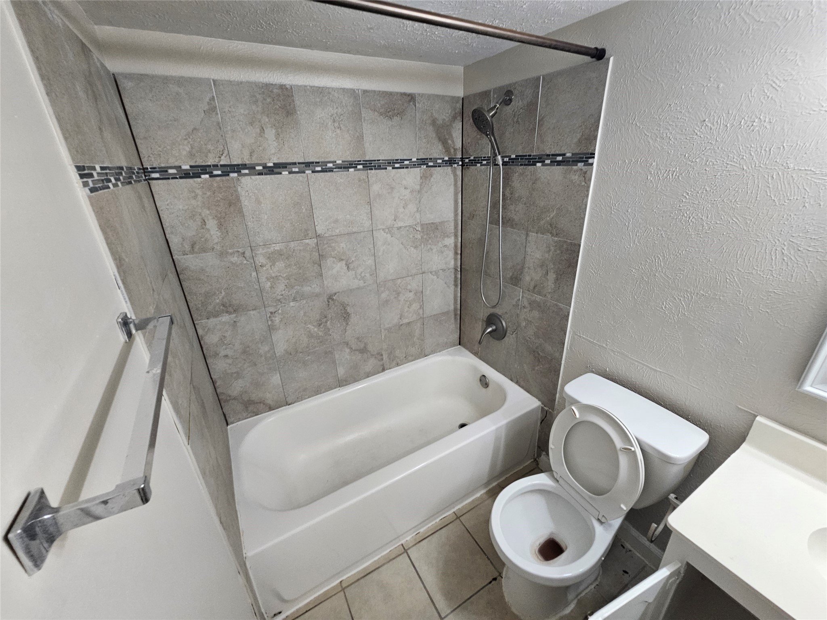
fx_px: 311
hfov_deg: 106.2
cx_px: 414
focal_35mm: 13
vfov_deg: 89.9
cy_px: 310
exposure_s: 1/60
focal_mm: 2.2
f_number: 2.2
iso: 100
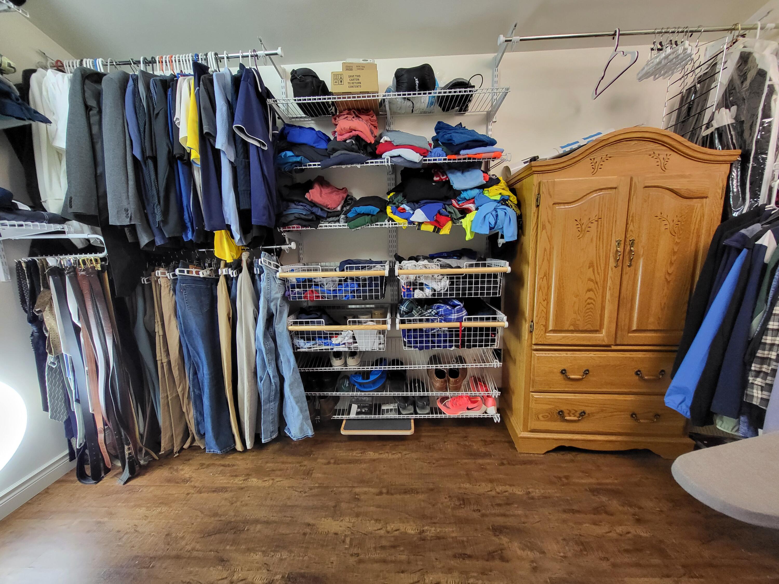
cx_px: 390
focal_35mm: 13
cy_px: 292
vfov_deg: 89.9
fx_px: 293
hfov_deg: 106.2
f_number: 2.2
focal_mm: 1.74
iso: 400
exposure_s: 1/60
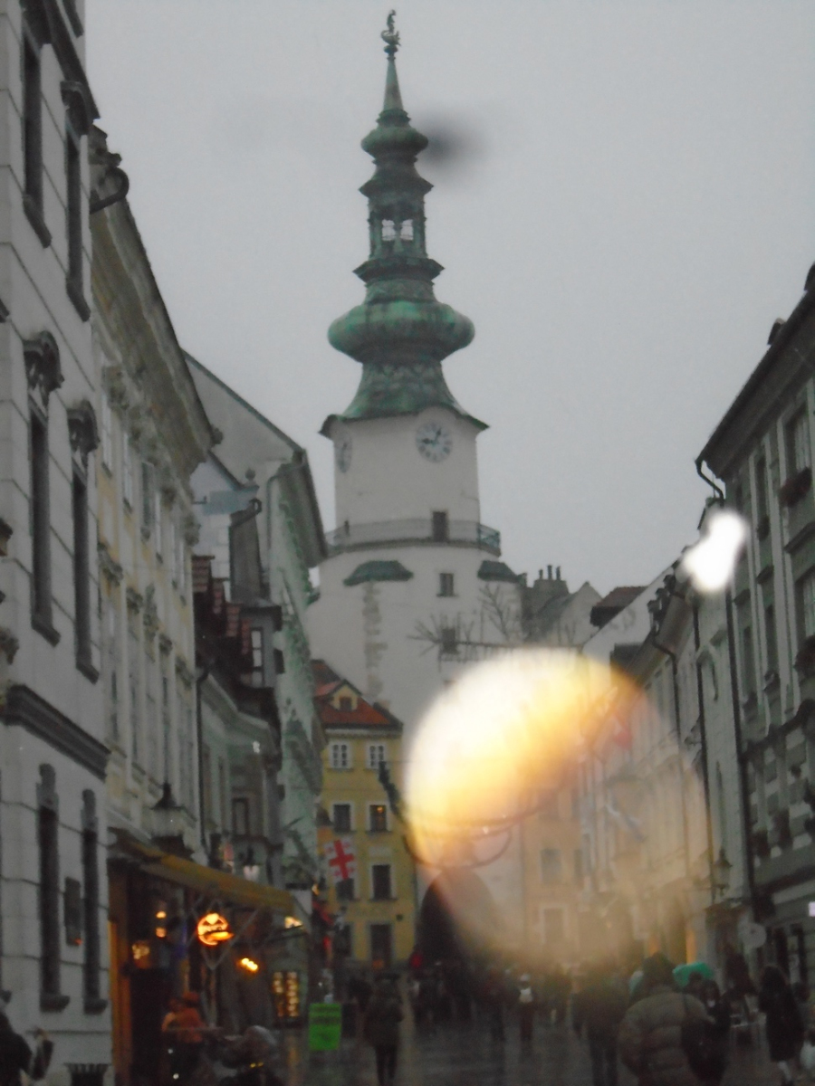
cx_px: 408
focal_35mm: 93
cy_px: 543
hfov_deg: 15.9
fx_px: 2919
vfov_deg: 21.1
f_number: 5.1
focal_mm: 16.4
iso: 800
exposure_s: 1/60
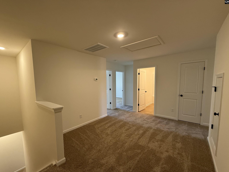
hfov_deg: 98.1
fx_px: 99
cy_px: 92
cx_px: 110
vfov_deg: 81.6
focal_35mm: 15
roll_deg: +1.0
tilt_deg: -4.3
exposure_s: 1/60
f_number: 2.2
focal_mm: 2.22
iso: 200
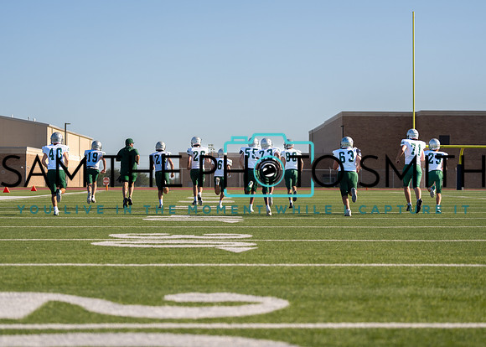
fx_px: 1266
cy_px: 171
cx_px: 238
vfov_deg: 15.6
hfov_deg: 21.7
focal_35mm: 92
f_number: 2.8
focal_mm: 70
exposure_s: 1/5000
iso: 250
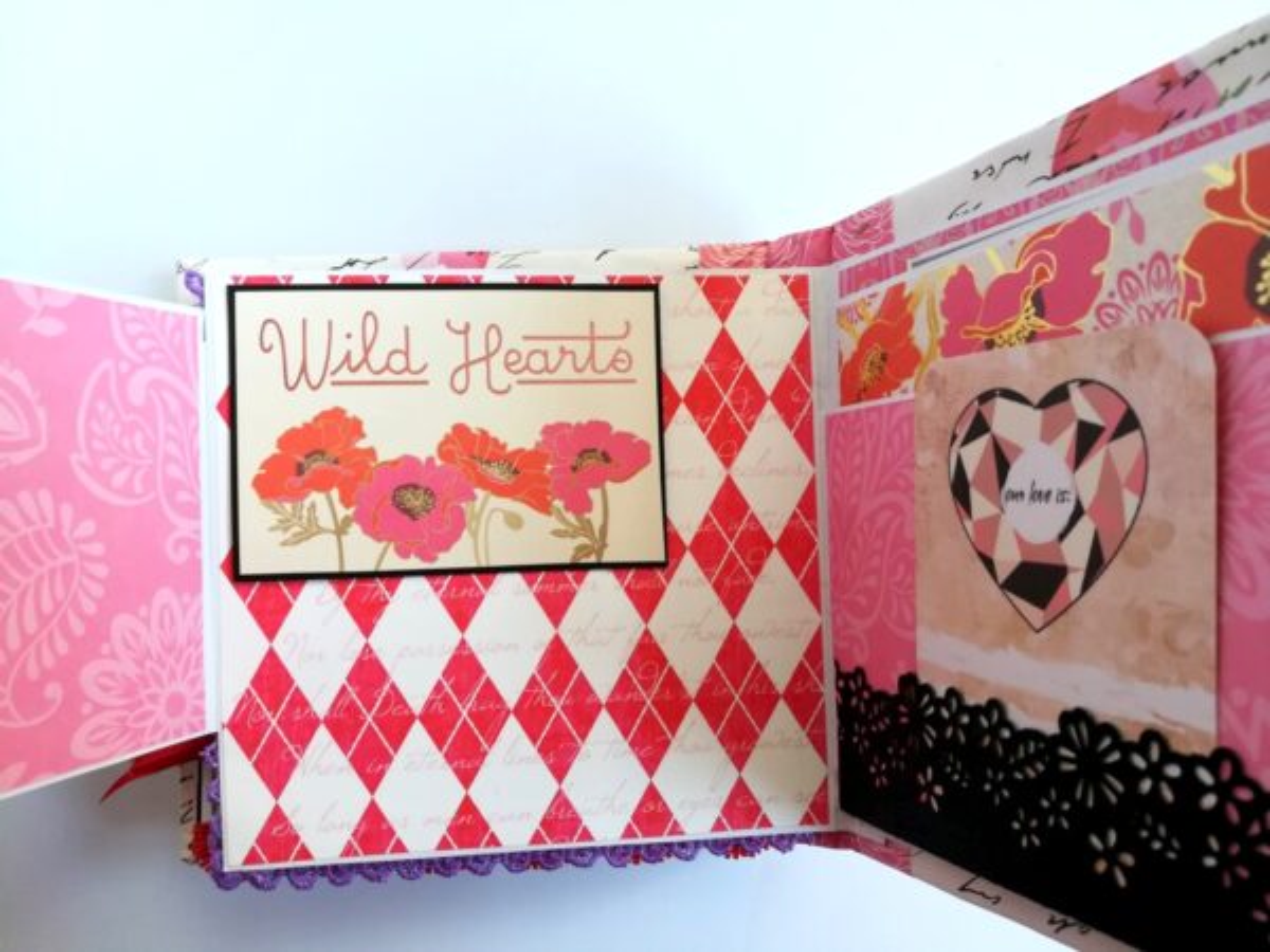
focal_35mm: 26
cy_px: 476
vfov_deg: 53.1
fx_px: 954
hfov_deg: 67.3
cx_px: 635
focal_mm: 3.83
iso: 100
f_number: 2.2
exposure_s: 1/33.3
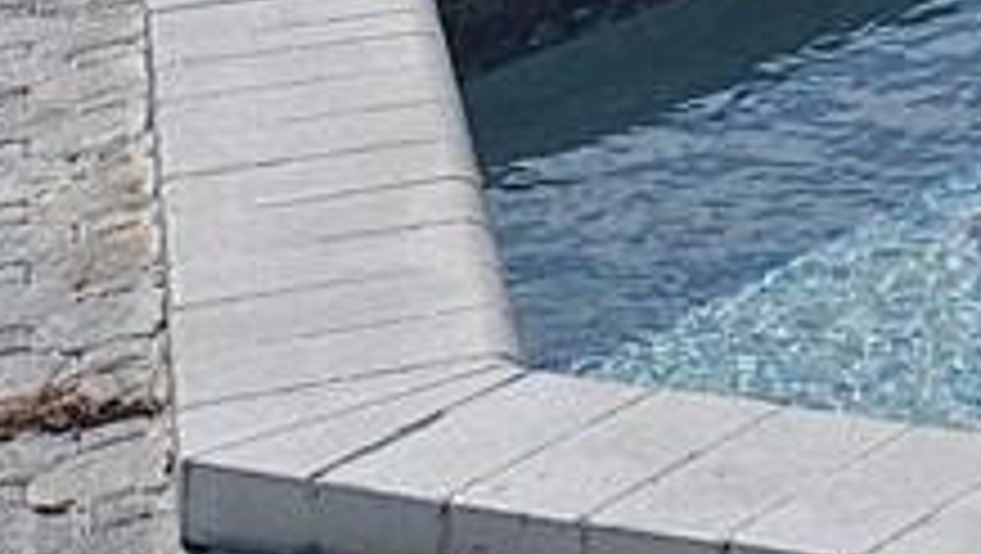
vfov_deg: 6.0
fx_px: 4790
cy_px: -1252
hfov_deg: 9.3
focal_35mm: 184
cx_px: 2956
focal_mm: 5.4
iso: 25
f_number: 1.8
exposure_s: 1/5300
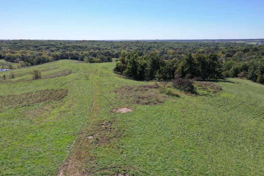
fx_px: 205
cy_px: 88
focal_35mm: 28
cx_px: 132
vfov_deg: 46.4
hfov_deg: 65.5
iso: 100
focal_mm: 10.26
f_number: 5.6
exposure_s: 1/400
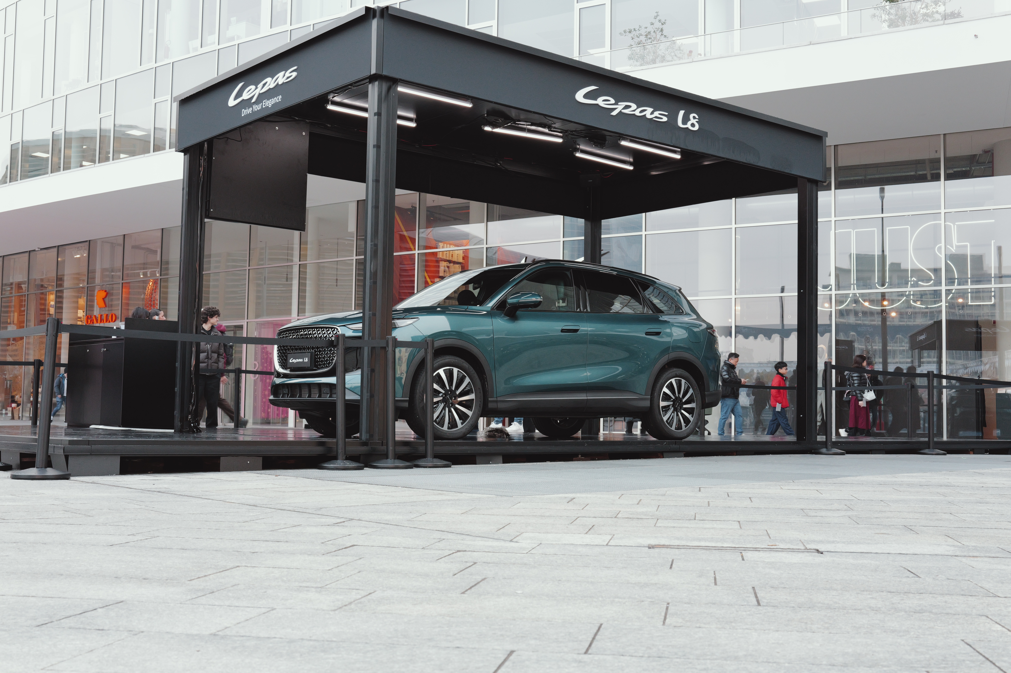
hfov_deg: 45.5
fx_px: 1207
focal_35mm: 43
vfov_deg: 31.2
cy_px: 336
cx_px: 506
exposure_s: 1/80
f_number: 11
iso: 2000
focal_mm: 43
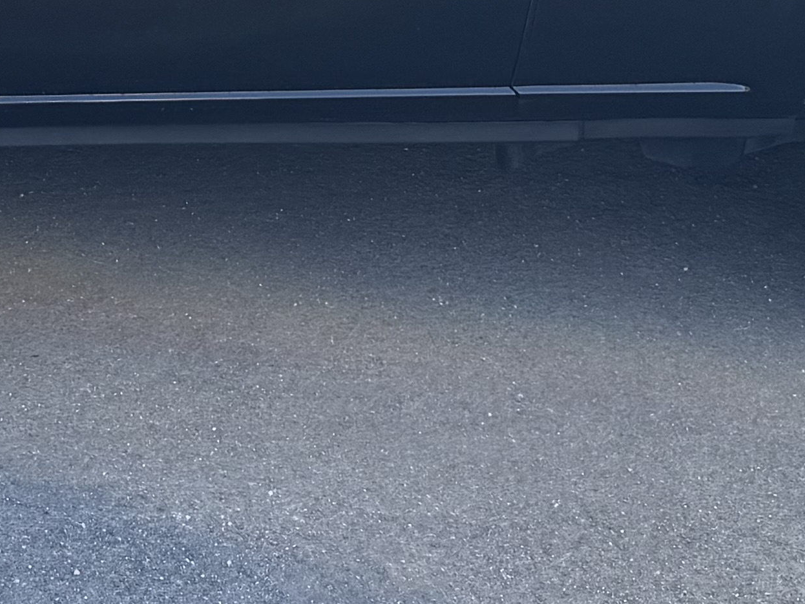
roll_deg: +2.0
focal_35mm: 110
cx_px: -65
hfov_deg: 17.3
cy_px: -220
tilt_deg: -15.7
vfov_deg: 12.9
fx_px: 2559
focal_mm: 6.76
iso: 80
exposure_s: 1/773
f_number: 1.78
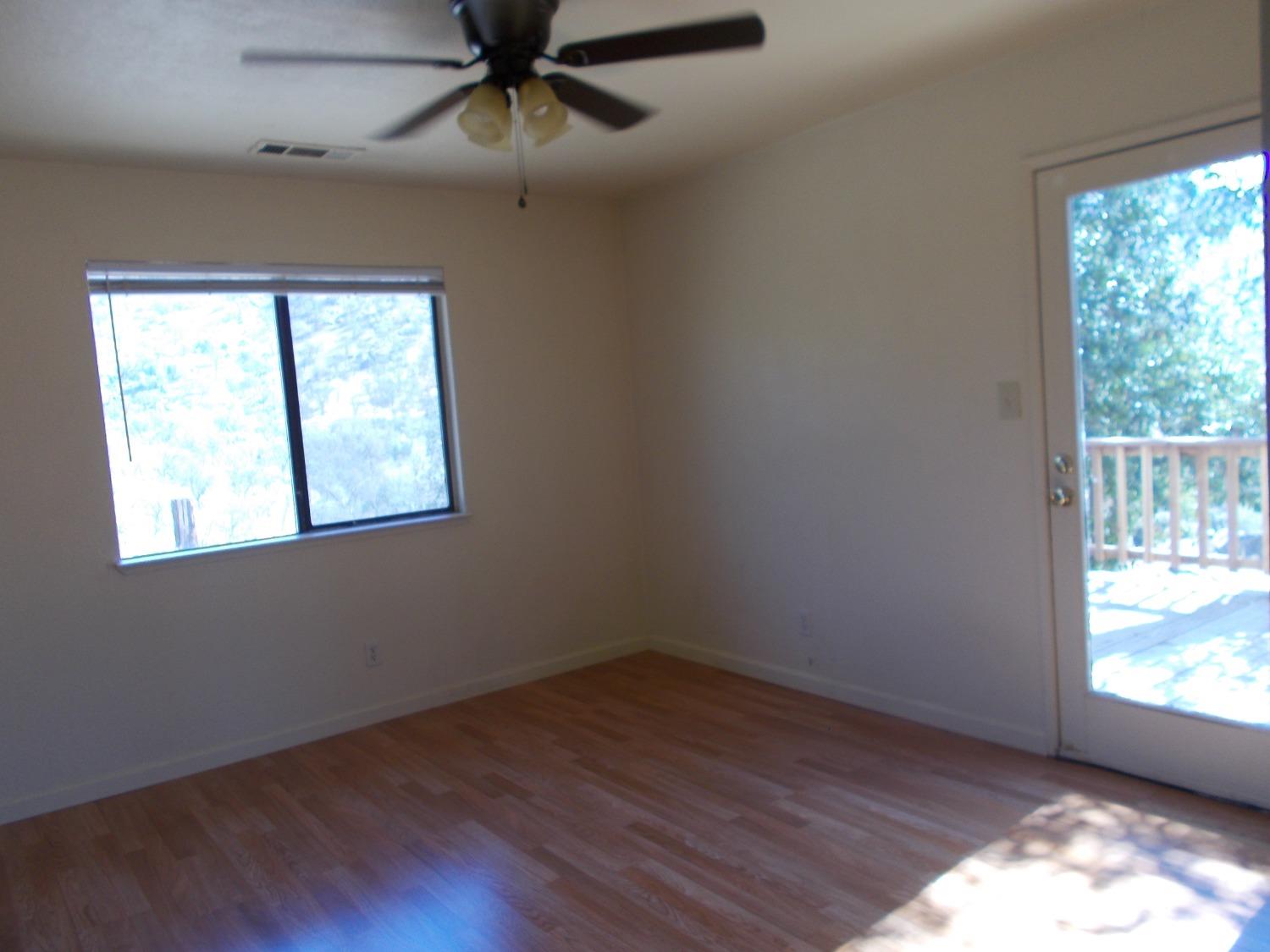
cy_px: 476
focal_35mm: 26
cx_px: 635
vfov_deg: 53.1
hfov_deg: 67.3
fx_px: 954
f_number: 3.2
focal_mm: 4.6
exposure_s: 1/50
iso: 80
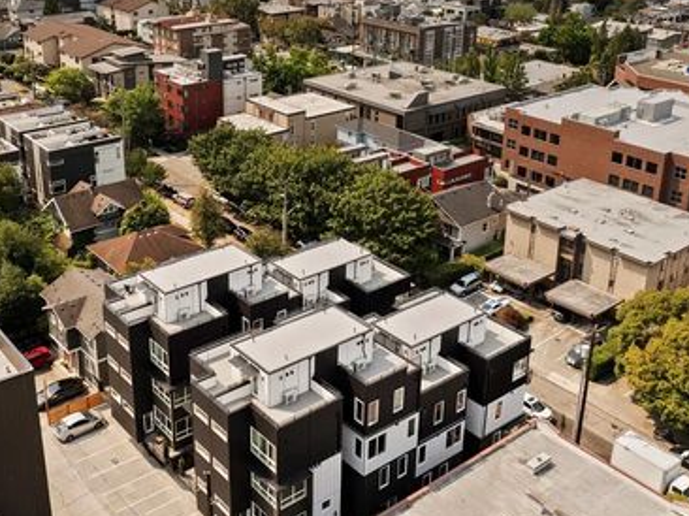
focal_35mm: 42
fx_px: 835
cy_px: 163
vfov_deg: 33.9
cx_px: 290
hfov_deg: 44.7
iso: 140
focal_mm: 12.29
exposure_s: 1/2000
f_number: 2.8
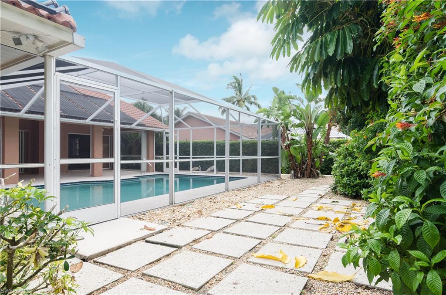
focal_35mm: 21
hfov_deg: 81.4
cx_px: 223
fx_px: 259
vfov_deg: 59.2
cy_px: 148
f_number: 9
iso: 200
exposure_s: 1/80
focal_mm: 14
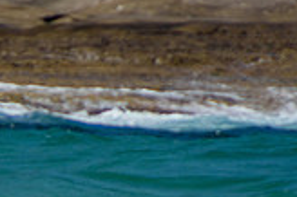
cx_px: -69
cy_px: 314
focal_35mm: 2121
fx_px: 17480
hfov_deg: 1.0
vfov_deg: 0.6
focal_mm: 400
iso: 220
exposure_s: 1/2000
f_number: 5.6
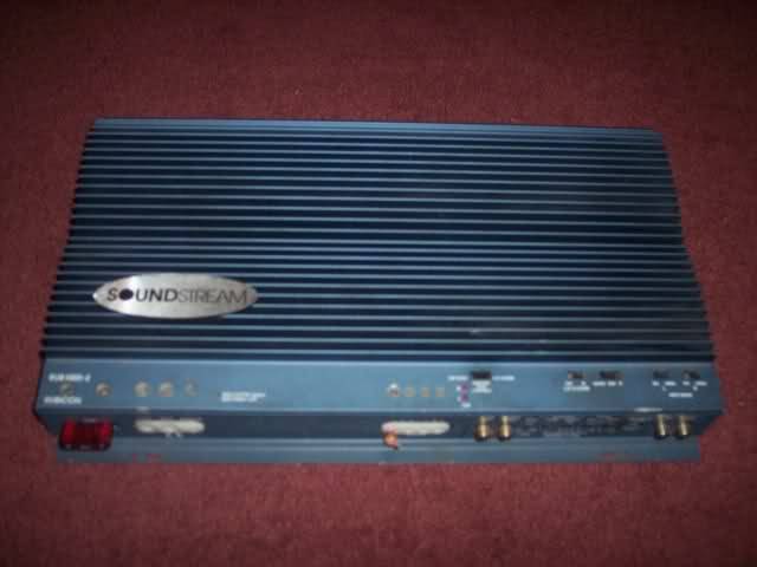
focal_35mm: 39
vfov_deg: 36.8
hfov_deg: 47.9
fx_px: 853
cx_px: 378
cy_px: 284
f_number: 2.8
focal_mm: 8
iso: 140
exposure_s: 1/60
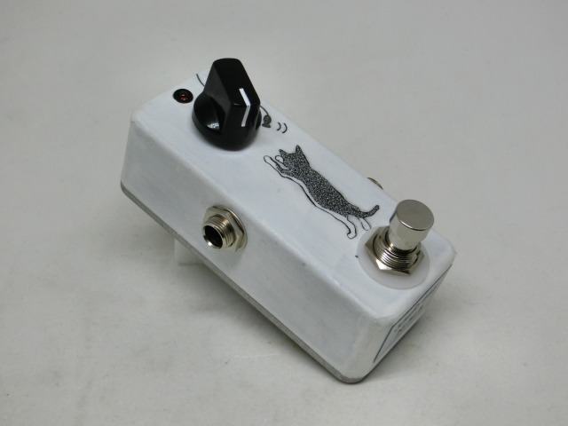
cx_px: 284
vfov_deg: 28.0
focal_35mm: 52
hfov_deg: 36.8
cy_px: 213
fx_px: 853
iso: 80
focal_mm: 9.3
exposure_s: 1/125
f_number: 4.7
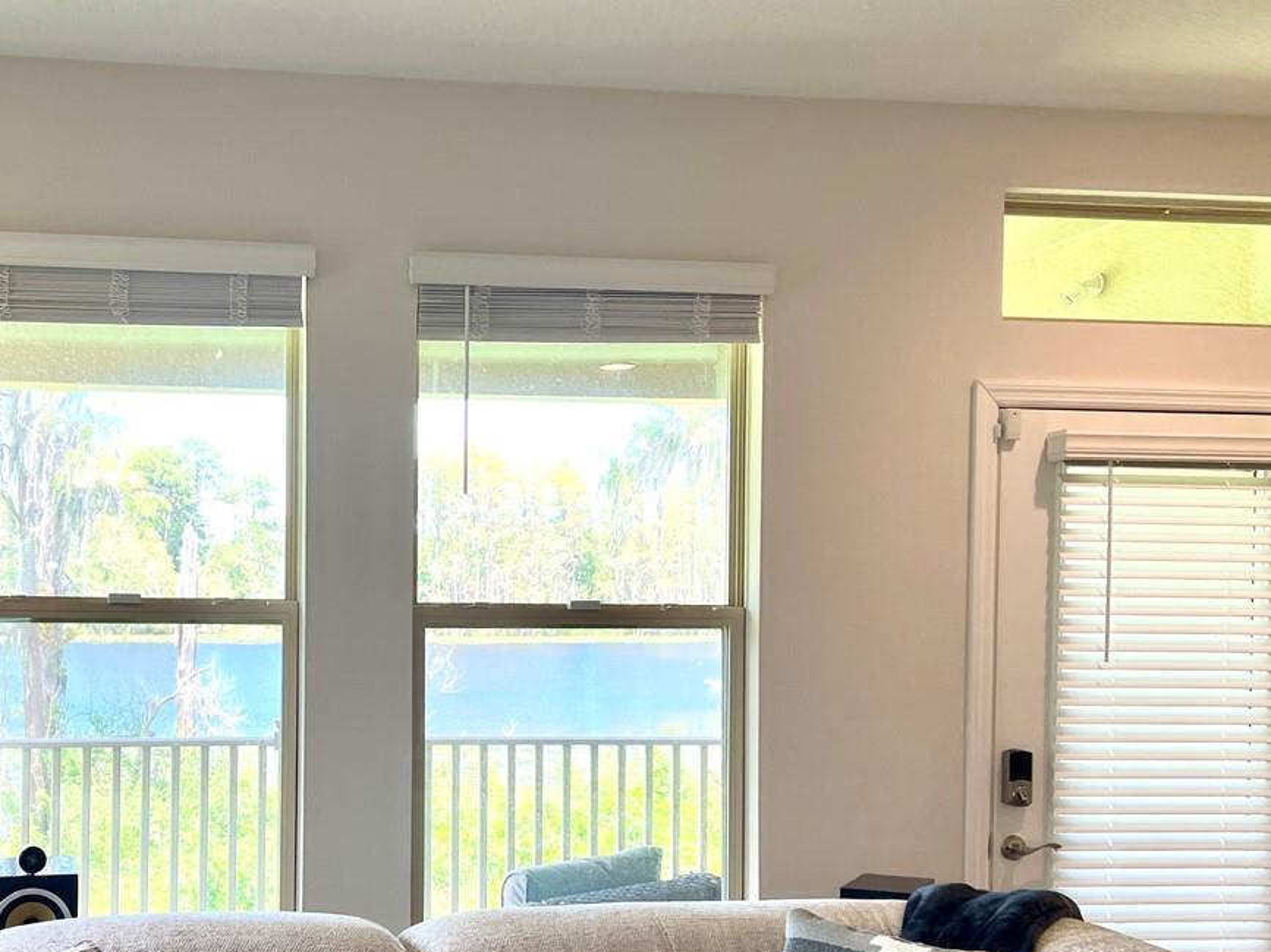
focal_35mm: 48
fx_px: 1762
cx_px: 328
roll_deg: -0.6
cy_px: 609
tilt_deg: -1.1
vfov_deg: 30.1
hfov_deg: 38.7
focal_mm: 5.7
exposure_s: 1/148
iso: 32
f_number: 1.5
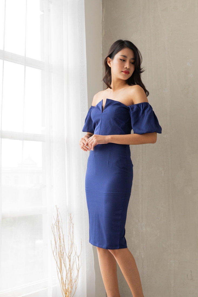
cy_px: 148
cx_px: 99
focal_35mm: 38
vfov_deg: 50.7
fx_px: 314
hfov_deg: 35.0
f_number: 5
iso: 500
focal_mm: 38
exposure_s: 1/125
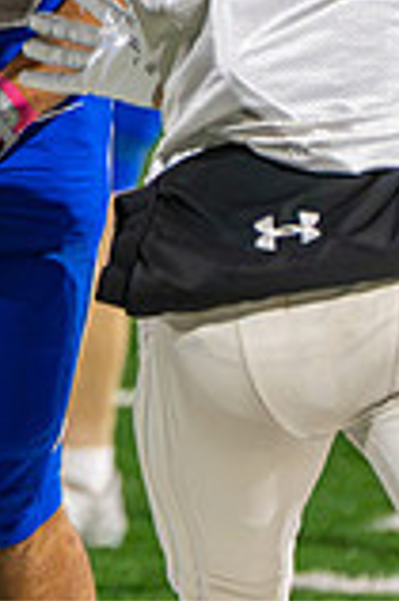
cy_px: -85
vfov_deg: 3.0
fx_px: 11346
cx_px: -170
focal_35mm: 681
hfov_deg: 2.0
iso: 6400
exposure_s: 1/1000
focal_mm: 140
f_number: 2.8
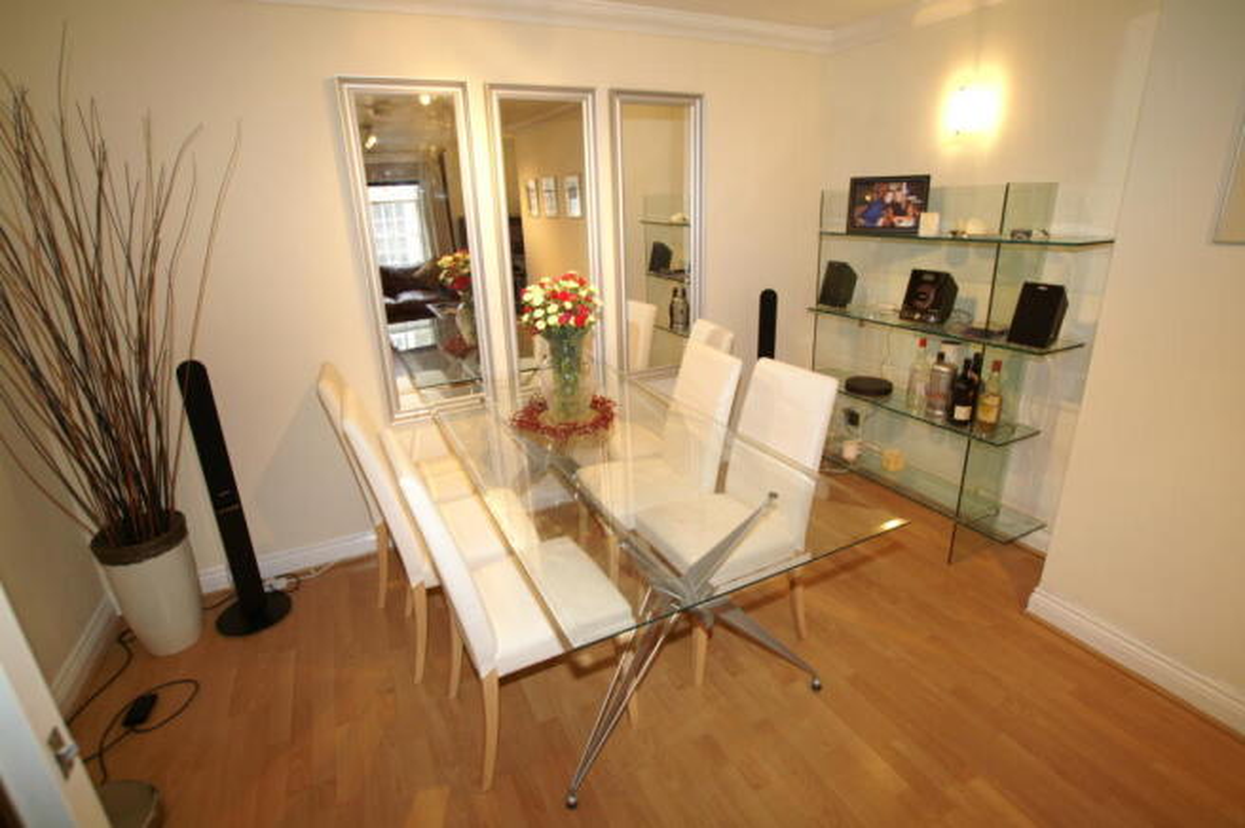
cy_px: 414
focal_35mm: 16
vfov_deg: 71.9
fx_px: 570
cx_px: 622
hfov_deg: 95.0
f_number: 4.5
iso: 400
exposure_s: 1/60
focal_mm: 11
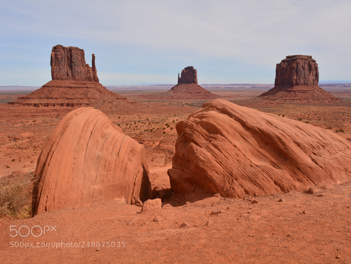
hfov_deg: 55.2
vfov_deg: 43.0
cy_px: 130
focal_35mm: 33
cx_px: 195
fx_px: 335
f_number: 10
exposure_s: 1/200
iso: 100
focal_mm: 20
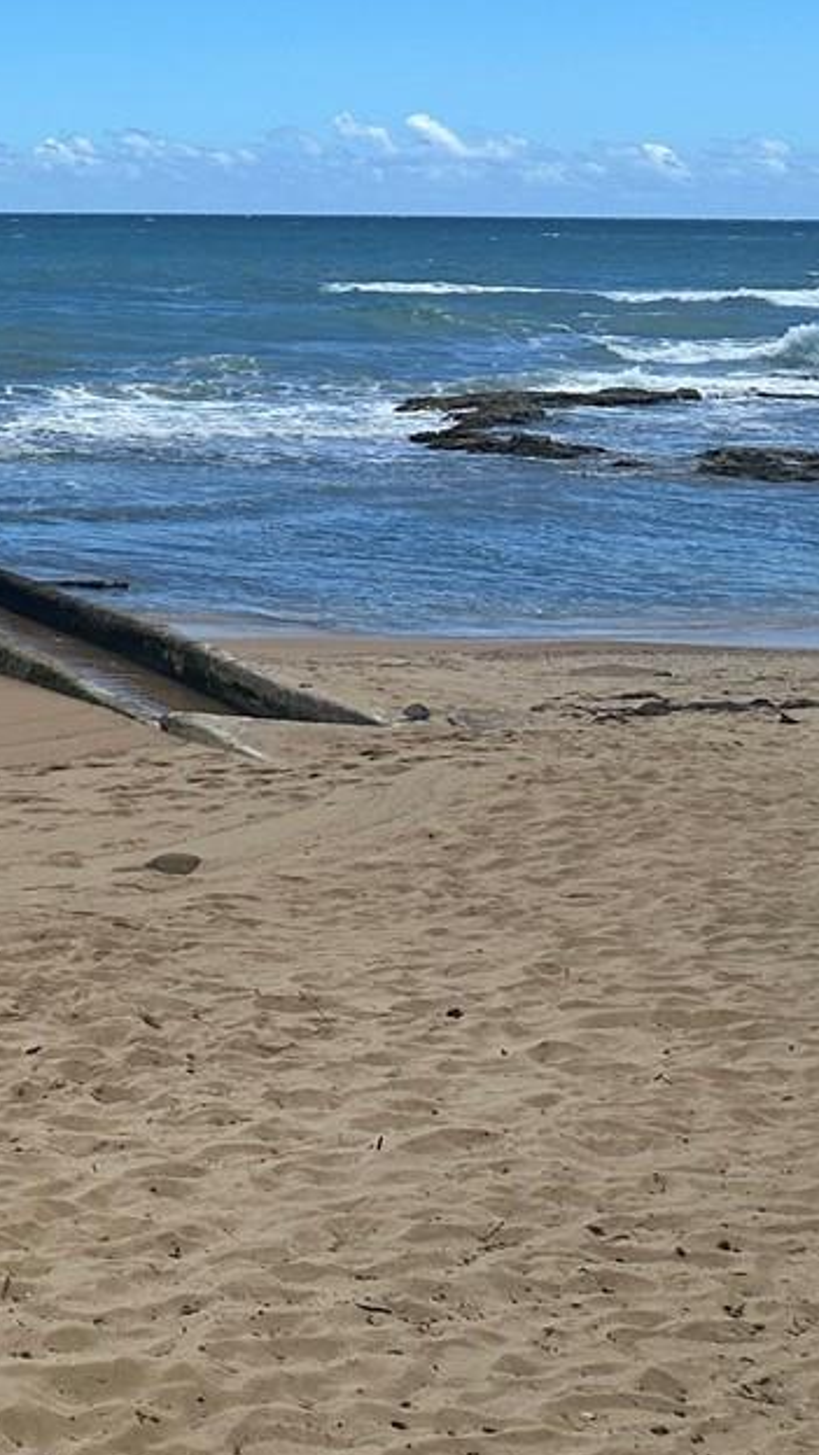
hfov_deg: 14.8
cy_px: 445
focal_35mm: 67
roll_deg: -0.3
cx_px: -803
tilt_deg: -4.5
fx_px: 2587
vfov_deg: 31.1
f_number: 1.78
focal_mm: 6.86
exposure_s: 1/5263
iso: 80
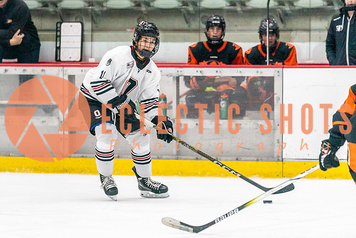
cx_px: 124
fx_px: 3355
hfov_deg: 6.1
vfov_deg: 4.1
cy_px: 148
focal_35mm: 339
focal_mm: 200
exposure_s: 1/1250
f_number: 2.8
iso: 3200
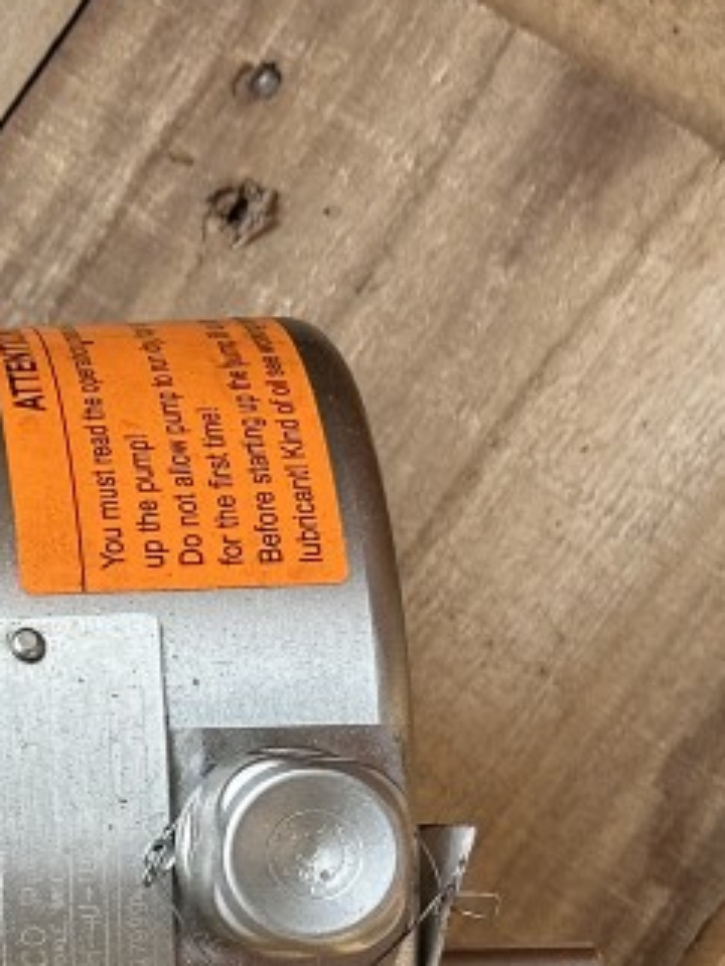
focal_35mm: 150
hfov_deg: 9.3
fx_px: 4189
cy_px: 851
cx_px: -734
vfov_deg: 13.1
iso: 50
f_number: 1.78
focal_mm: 6.86
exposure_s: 1/128
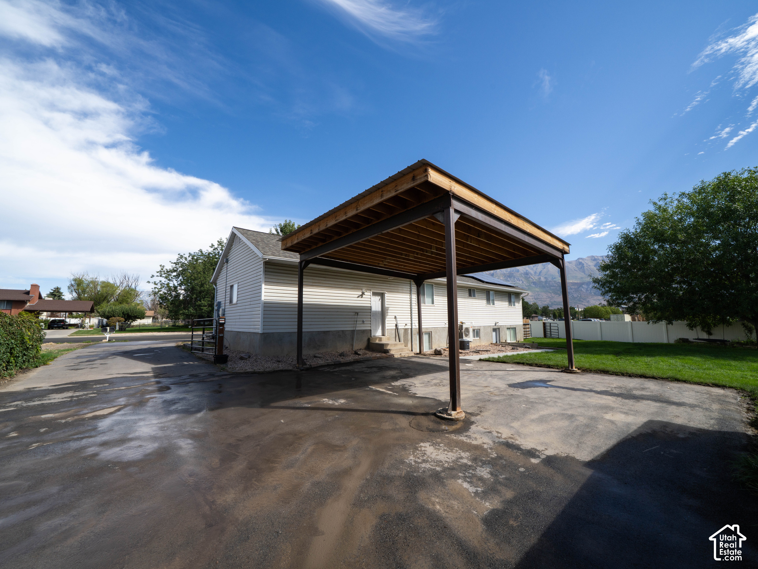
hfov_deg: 106.3
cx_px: 379
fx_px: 284
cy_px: 284
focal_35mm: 13
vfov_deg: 90.0
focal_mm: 12
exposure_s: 1/200
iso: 160
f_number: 11
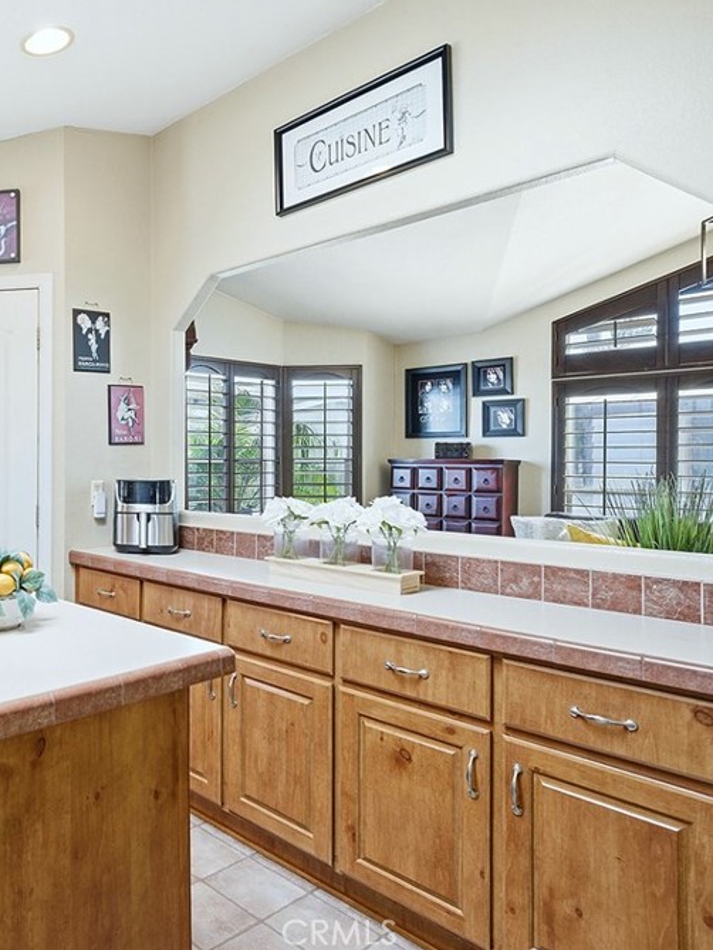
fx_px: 686
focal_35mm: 25
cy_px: 469
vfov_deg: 69.4
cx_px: 44
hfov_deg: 47.9
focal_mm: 17
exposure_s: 1/1000
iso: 1000
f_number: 5
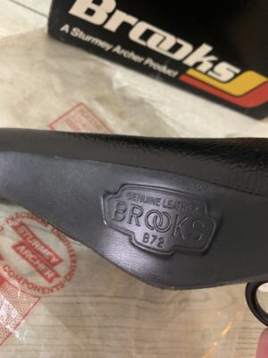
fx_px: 268
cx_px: 134
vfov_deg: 67.3
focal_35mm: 26
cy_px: 179
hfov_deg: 53.1
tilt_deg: -51.4
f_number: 1.8
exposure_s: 1/25
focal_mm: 4.25
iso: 800
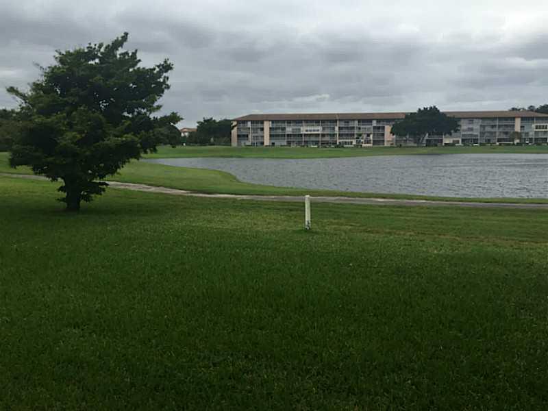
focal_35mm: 29
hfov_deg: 61.7
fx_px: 459
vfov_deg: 48.2
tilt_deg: -5.7
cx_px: 274
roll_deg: -0.8
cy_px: 206
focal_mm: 4.15
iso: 32
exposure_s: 1/1721
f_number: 2.2
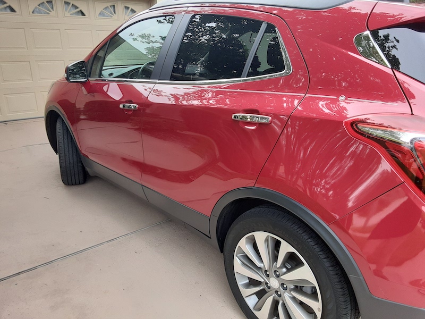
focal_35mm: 27
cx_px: 212
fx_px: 331
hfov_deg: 65.3
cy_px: 160
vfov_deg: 51.4
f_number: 1.9
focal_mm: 2.91
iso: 40
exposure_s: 1/194
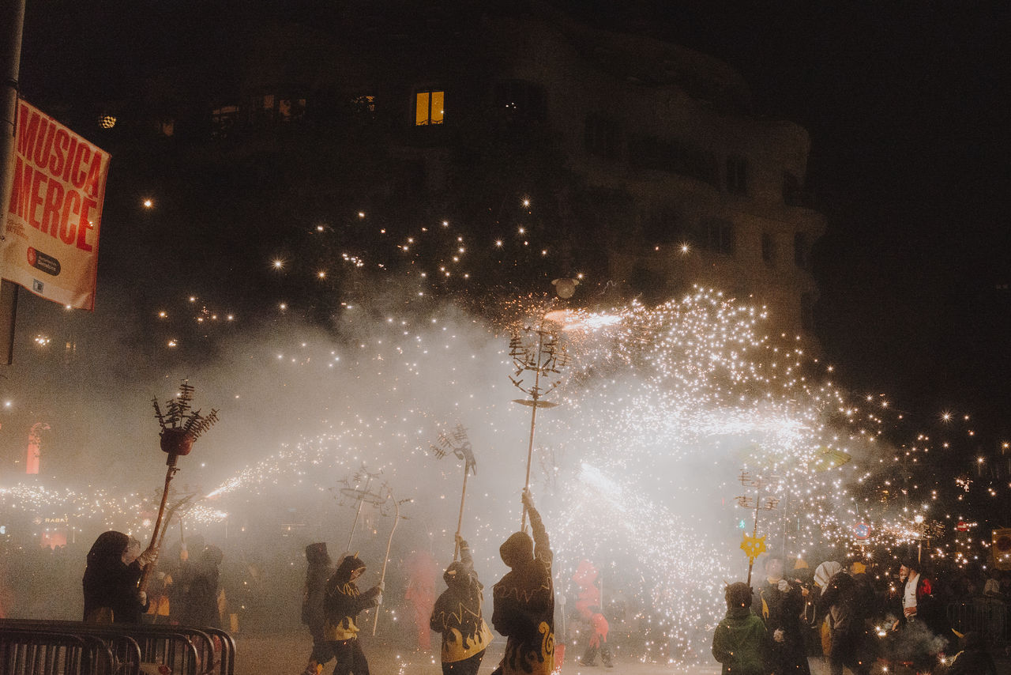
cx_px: 628
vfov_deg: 37.3
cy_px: 426
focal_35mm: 35
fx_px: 993
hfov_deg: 53.4
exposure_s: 1/640
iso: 2000
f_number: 6.3
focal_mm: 28
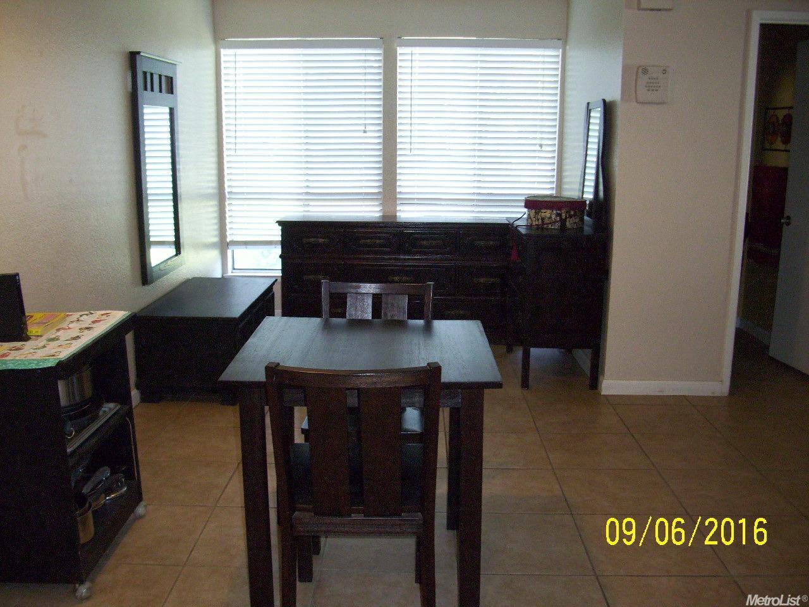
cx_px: 404
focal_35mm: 34
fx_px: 795
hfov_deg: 54.0
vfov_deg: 41.8
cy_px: 304
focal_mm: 5.7
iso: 250
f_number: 2.9
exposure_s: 1/40
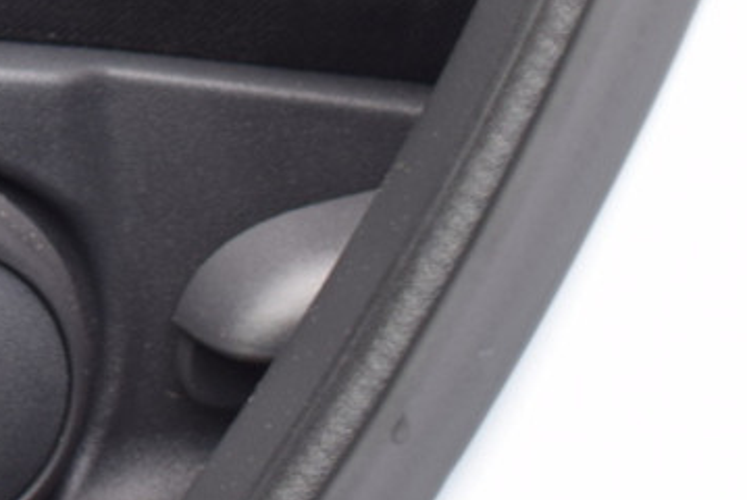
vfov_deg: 6.1
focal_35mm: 222
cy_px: -386
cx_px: -603
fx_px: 4610
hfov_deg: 8.9
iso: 400
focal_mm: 38
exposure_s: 1/100
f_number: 4.8
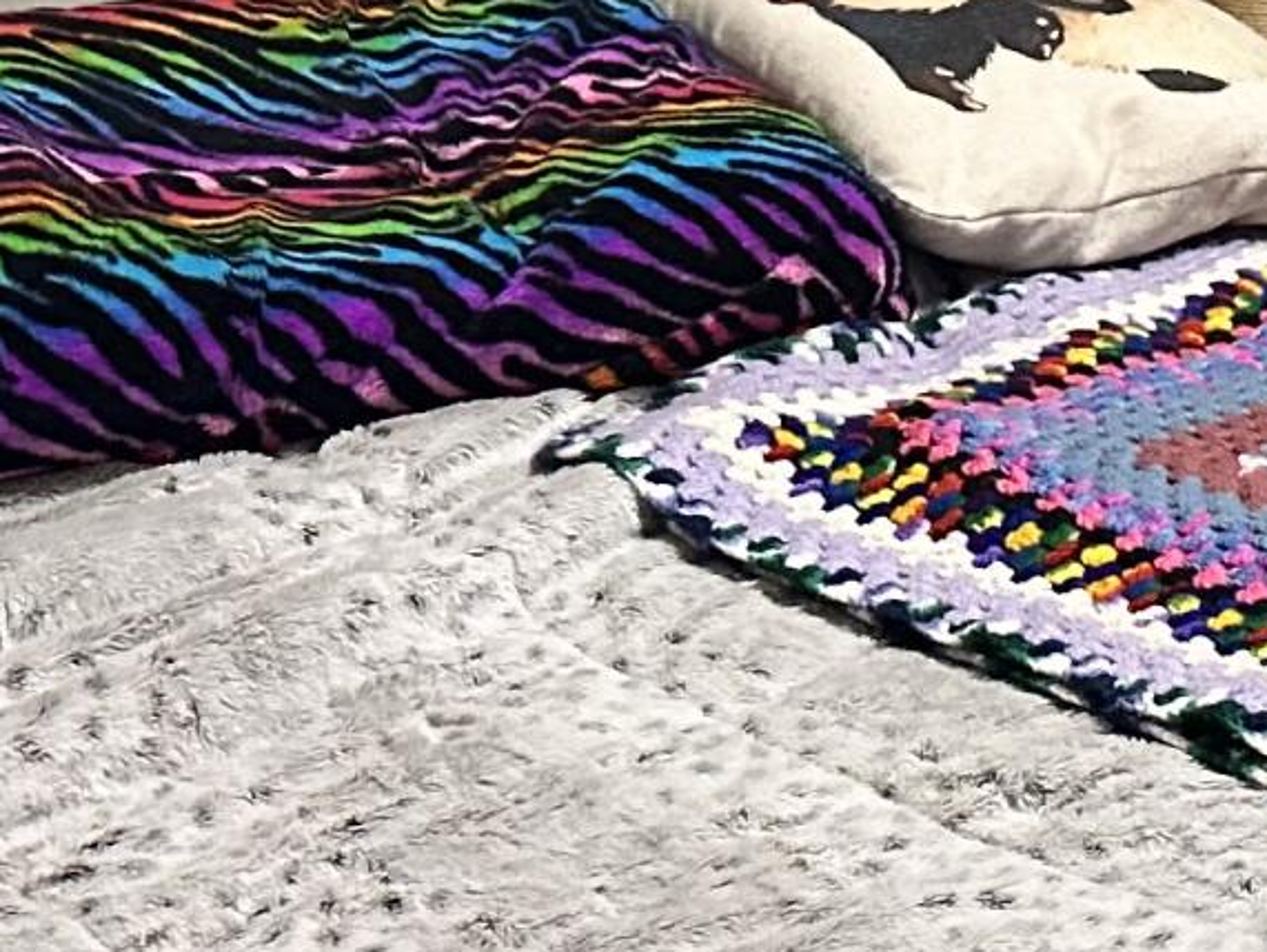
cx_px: 1464
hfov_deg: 15.2
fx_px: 4615
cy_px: -142
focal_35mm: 126
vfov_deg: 11.6
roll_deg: -3.5
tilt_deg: -14.2
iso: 640
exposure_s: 1/60
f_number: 1.78
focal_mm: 6.86
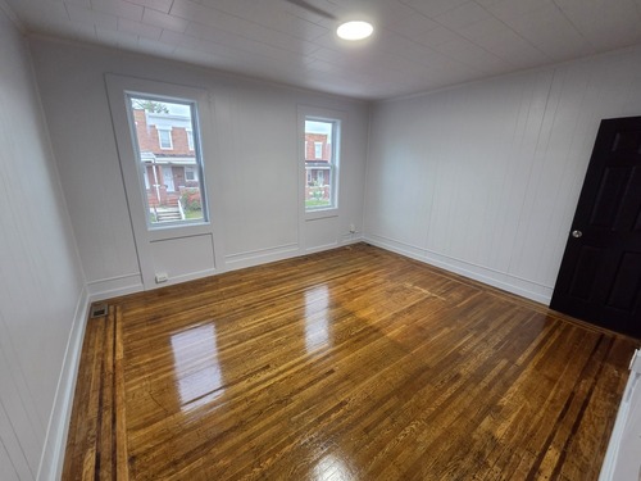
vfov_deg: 89.9
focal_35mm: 13
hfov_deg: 106.2
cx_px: 320
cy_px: 240
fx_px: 241
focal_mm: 2.2
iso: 250
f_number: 2.2
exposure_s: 1/60
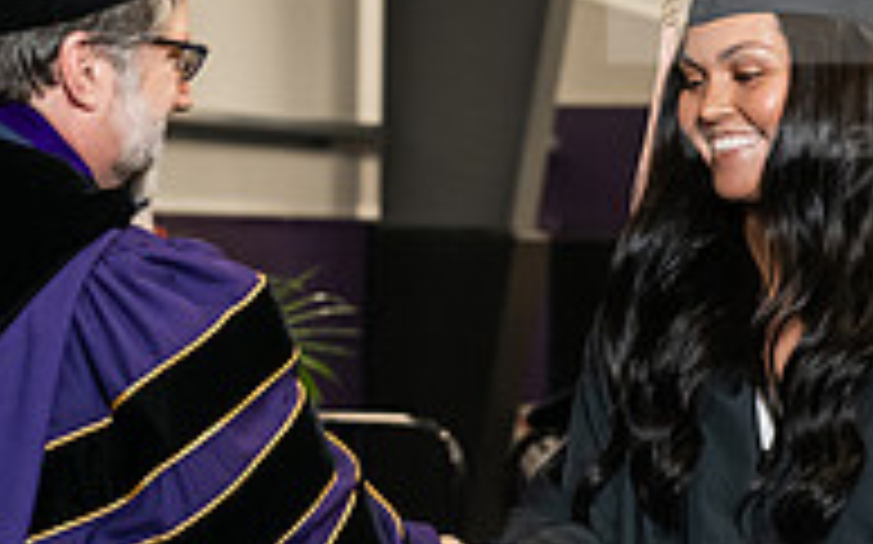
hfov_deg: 9.9
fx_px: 5065
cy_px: 232
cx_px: 472
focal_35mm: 213
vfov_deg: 6.2
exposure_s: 1/200
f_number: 5
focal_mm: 70
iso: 2500
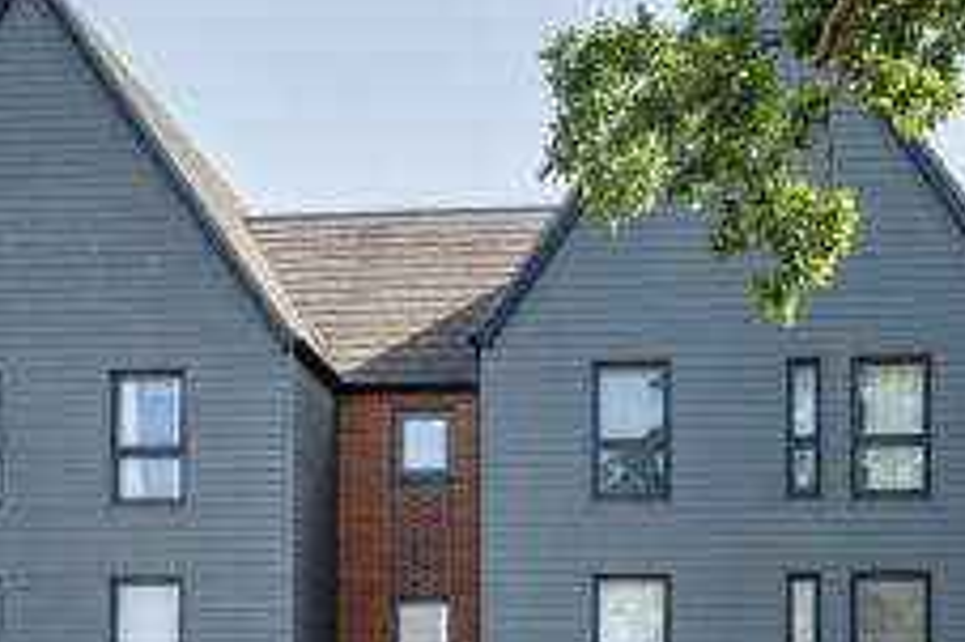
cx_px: 327
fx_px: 1687
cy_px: 589
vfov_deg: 21.0
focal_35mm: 63
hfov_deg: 31.7
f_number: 8
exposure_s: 1/500
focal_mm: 20
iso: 400
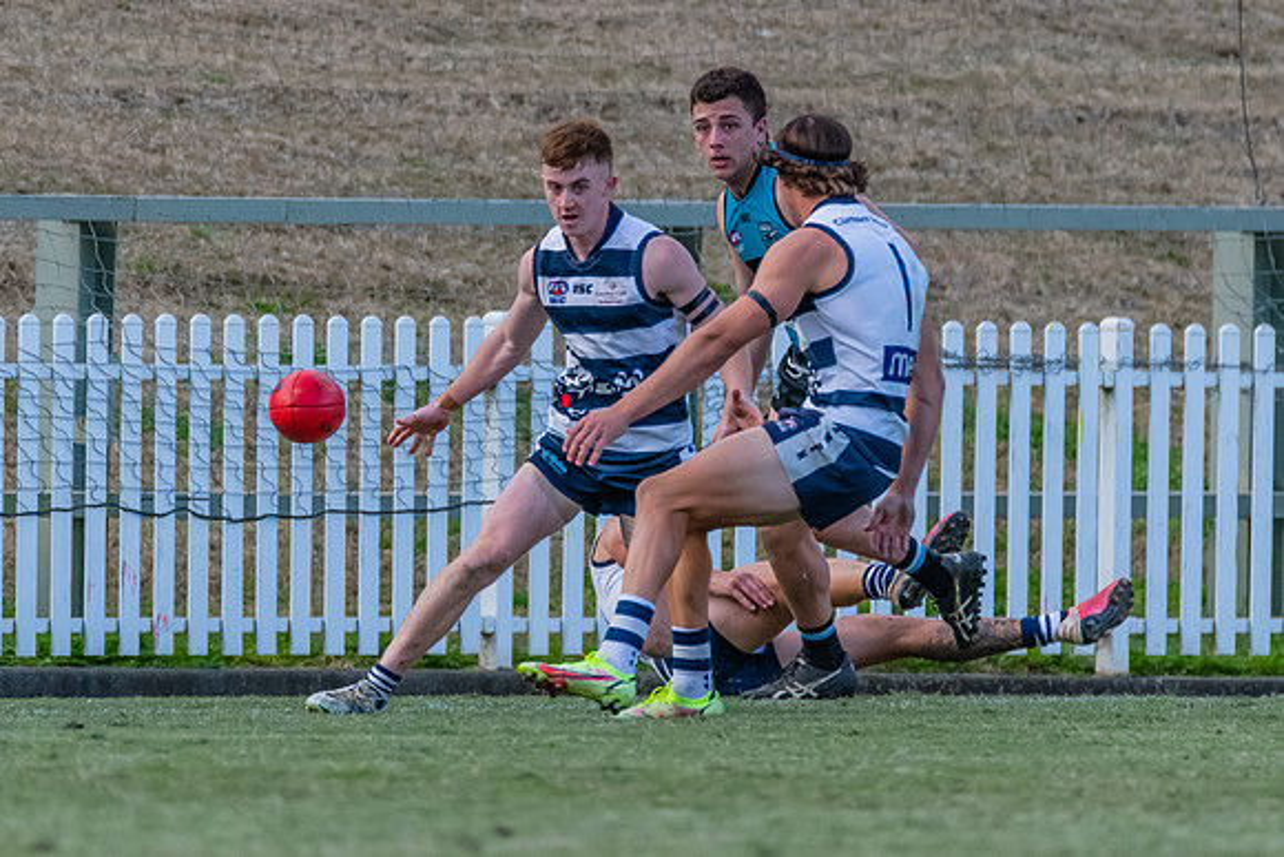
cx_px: 564
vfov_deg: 1.3
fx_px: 38477
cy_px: 350
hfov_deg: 1.9
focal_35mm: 1079
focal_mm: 600
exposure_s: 1/2000
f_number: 6.3
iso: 2200
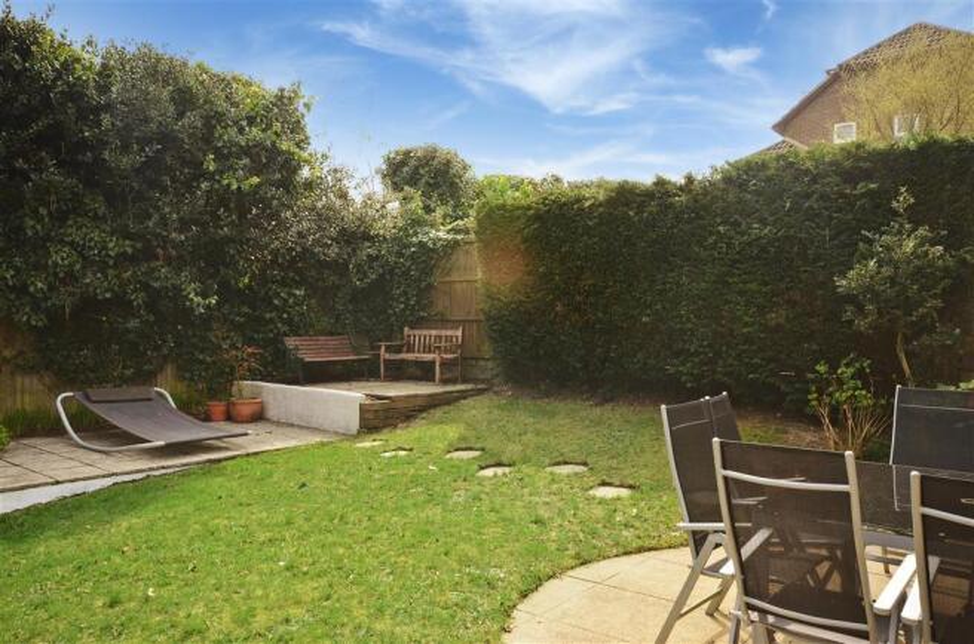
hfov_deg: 62.0
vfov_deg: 43.4
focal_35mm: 30
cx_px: 487
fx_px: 810
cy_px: 322
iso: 640
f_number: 10
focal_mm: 20
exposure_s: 1/250
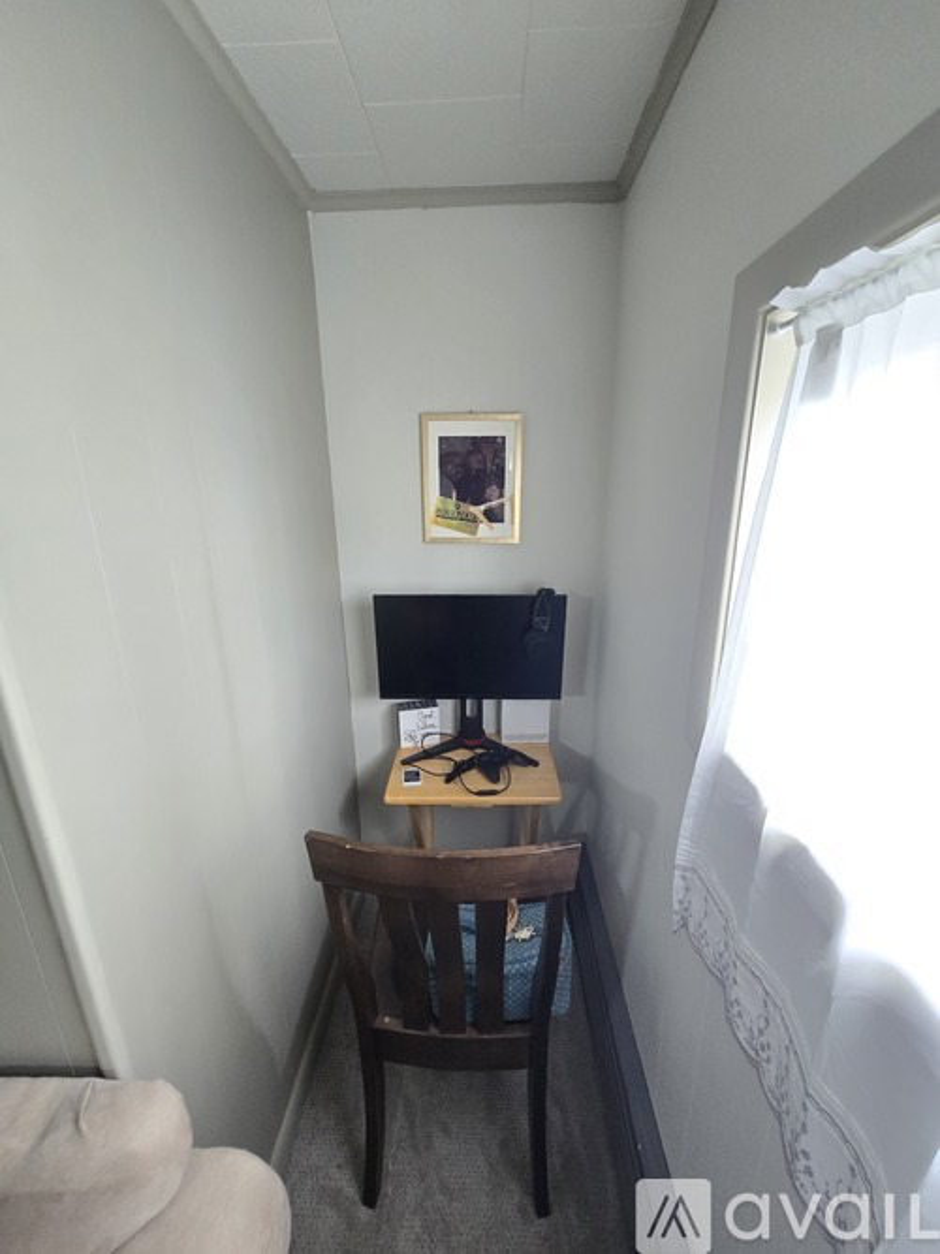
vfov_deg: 106.2
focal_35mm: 13
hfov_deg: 89.9
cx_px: 470
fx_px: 471
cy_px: 627
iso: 500
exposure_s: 1/60
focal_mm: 2.2
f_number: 2.2
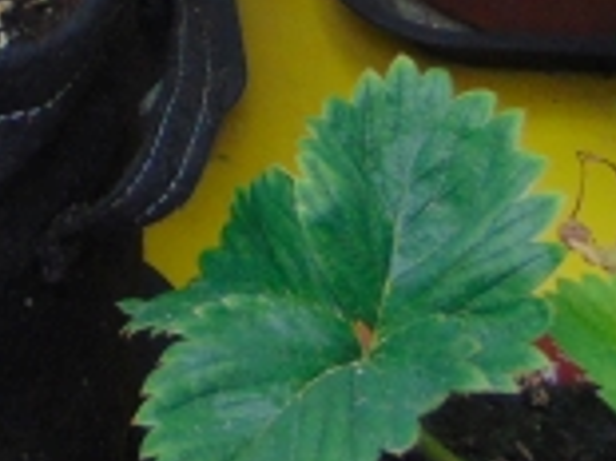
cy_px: -513
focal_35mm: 125
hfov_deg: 14.5
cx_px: -368
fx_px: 2223
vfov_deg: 10.7
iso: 200
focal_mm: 4.5
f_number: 3
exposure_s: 1/30
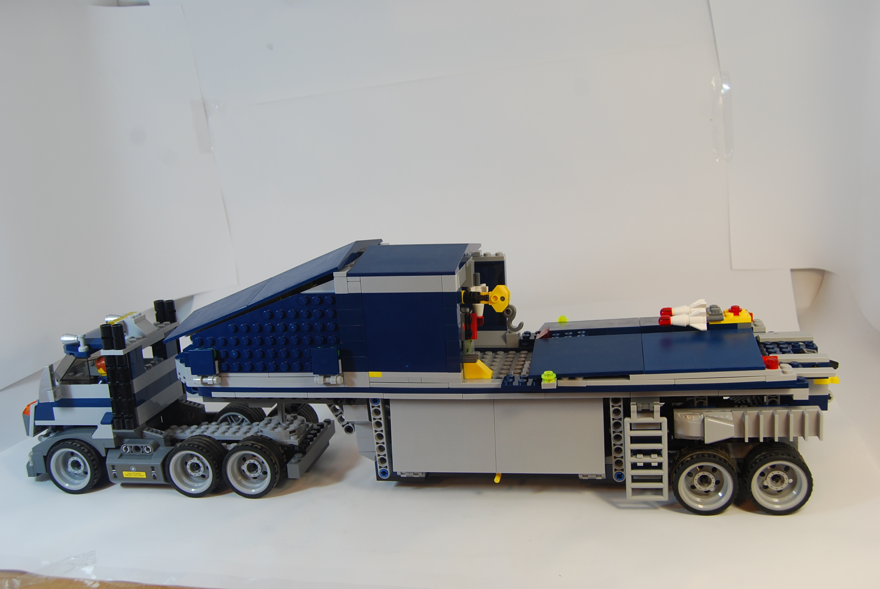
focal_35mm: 34
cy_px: 294
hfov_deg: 55.0
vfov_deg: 38.5
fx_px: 844
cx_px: 440
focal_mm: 23
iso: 200
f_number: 6.3
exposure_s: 1/60
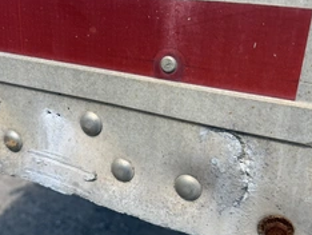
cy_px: 119
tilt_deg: -22.2
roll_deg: +0.3
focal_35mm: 41
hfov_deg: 45.4
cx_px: 117
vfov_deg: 35.2
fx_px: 370
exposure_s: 1/1855
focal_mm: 6.76
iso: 80
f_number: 1.78
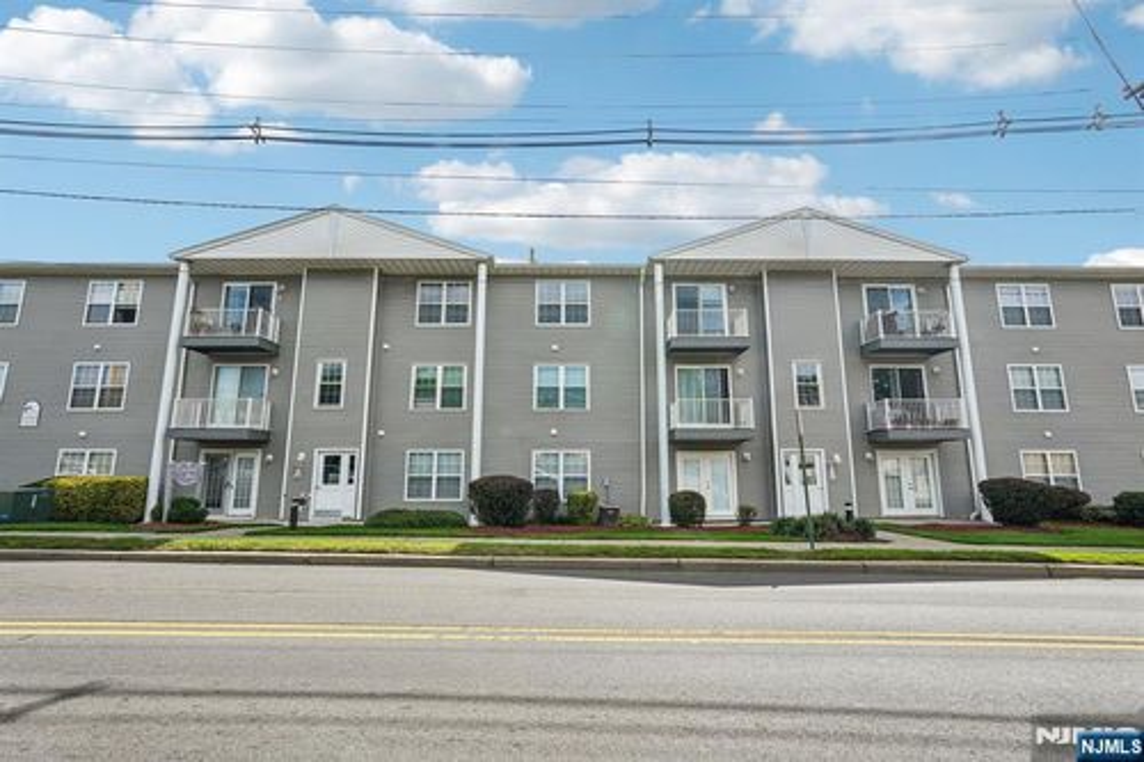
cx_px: 572
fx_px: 524
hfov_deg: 95.0
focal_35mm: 16
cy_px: 381
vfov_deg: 72.0
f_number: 9
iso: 100
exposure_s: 1/250
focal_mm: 16.5
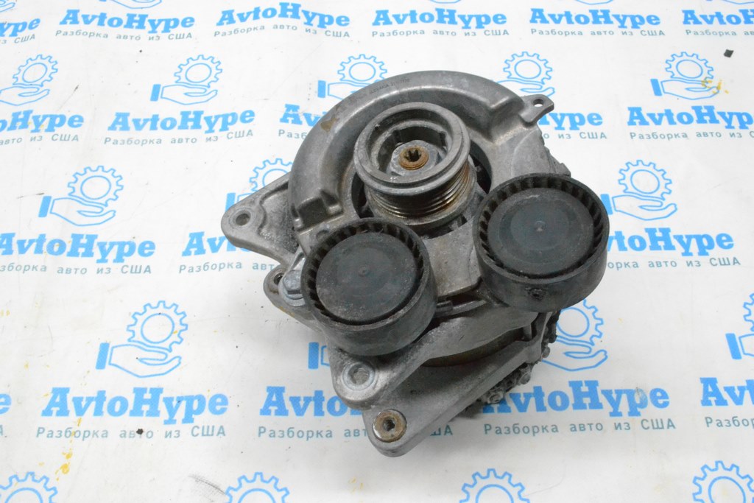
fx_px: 691
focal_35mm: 33
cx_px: 377
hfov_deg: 57.2
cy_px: 252
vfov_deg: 40.0
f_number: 18
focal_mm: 22
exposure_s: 1/50
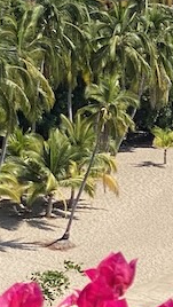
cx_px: 388
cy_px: 258
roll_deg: +3.5
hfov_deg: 4.2
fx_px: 2297
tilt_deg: -13.2
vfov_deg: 7.6
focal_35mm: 282
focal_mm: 6
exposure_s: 1/1170
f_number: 2
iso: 20
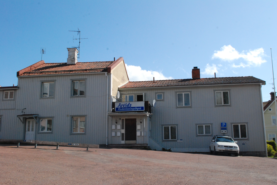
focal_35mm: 36
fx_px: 277
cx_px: 138
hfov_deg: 53.1
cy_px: 92
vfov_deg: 37.0
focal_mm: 24
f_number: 14
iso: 1250
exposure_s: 1/800
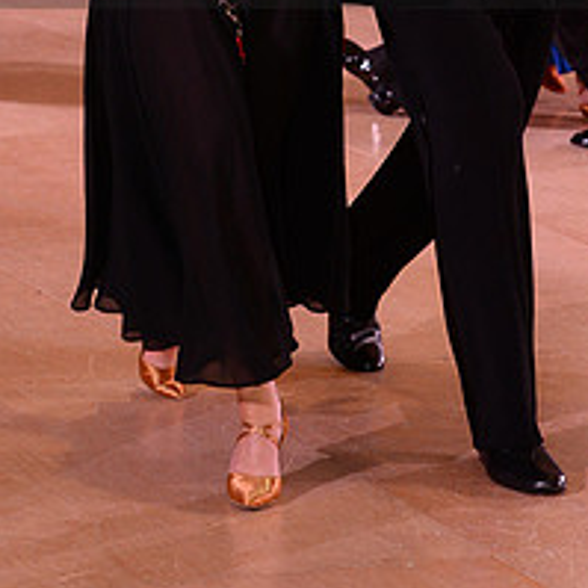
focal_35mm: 213
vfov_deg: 8.1
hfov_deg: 8.2
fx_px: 4093
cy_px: -89
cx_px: 303
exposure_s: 1/250
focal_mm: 86
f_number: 6.3
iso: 2500
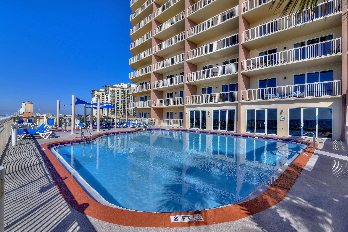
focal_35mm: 16
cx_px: 174
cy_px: 116
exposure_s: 1/200
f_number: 7.1
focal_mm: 16
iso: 64
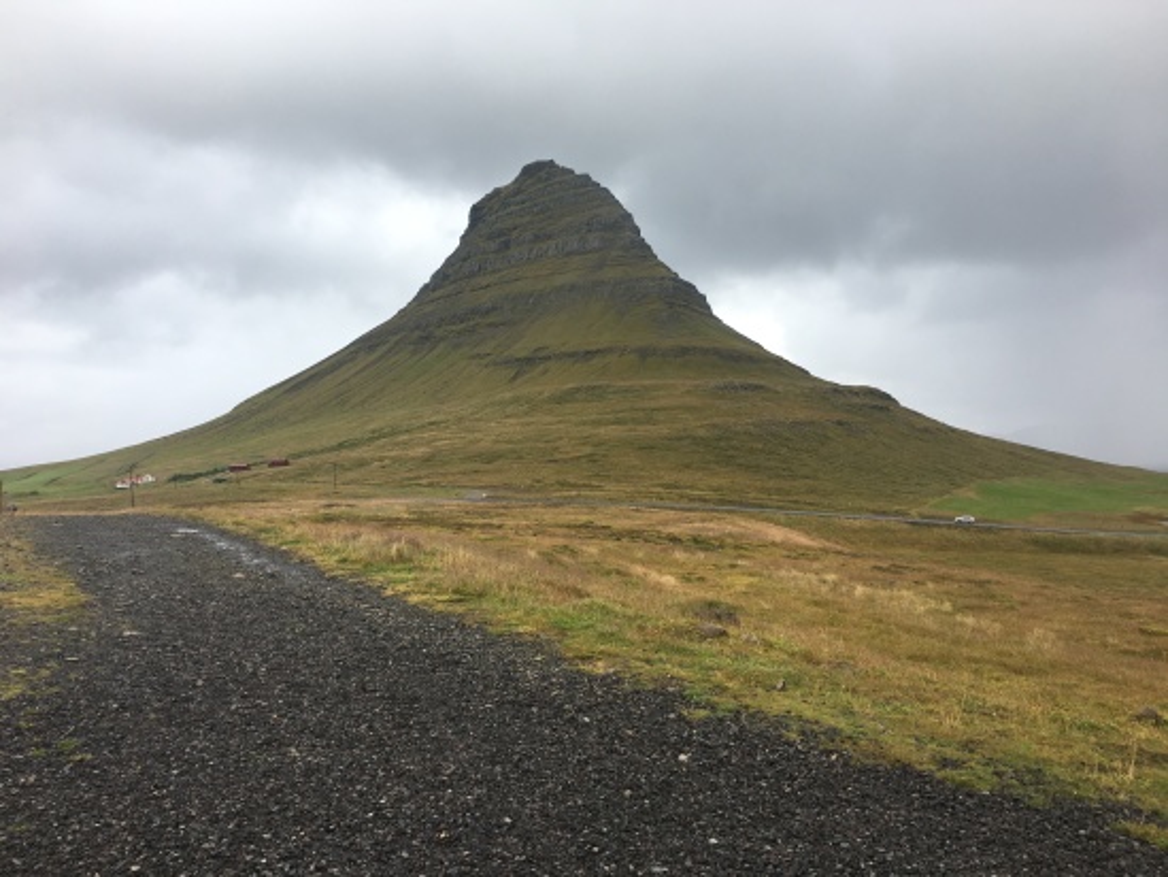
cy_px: 438
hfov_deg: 61.6
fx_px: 979
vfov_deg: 48.2
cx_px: 584
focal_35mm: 29
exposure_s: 1/353
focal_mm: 4.15
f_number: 2.2
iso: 25
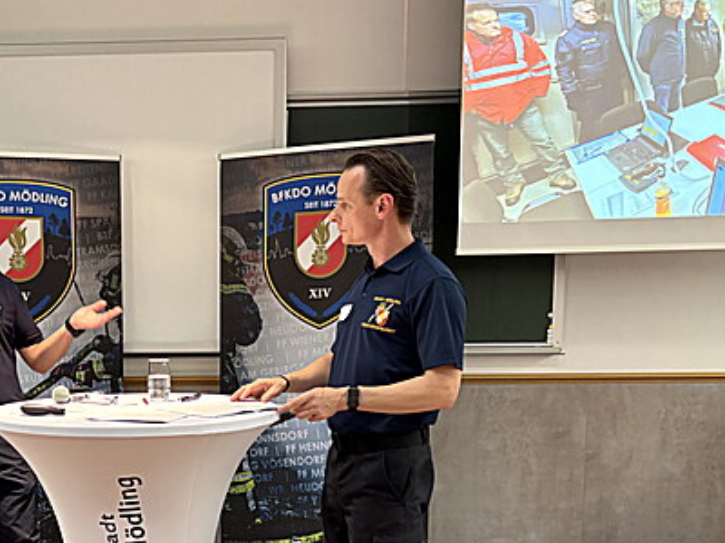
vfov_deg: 35.3
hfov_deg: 45.1
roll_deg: +1.2
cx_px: 174
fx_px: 838
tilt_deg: -6.1
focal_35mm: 40
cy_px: 391
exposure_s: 1/50
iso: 500
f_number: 1.6
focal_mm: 5.96
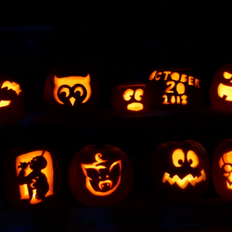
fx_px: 485
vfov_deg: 26.8
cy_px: 136
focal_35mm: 64
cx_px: 153
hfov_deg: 26.7
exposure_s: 1/4
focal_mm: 28
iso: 1600
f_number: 4
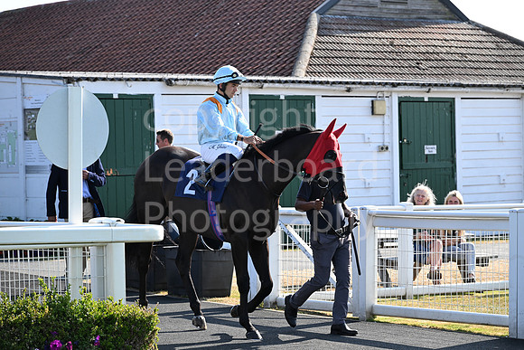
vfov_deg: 11.4
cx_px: 262
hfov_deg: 17.1
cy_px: 175
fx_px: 1747
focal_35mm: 120
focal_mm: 120
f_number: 6.3
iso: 500
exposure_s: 1/800
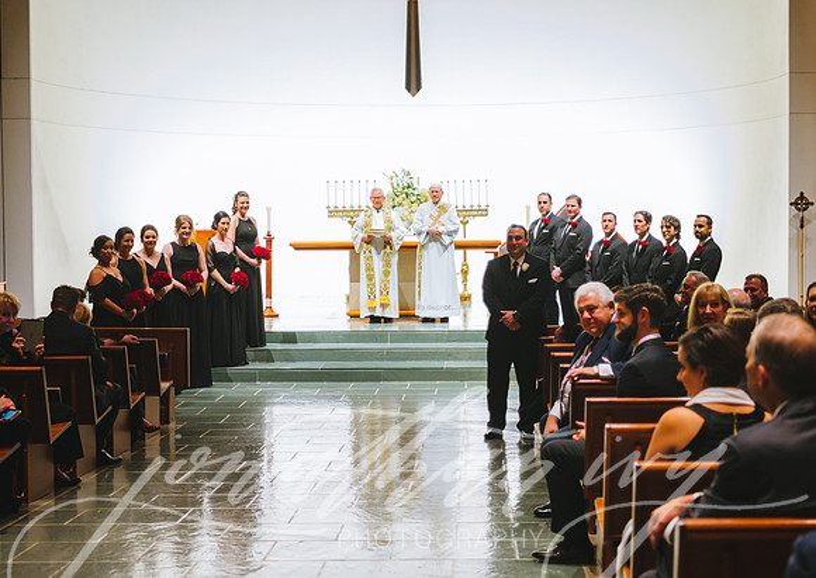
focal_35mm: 58
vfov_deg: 24.5
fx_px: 1332
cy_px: 271
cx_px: 461
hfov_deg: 34.0
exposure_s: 1/160
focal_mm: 52
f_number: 2.8
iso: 4000
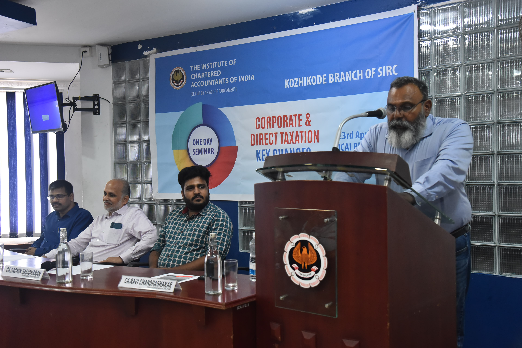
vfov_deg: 30.5
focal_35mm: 44
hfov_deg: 44.5
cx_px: 261
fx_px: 638
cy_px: 174
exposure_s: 1/100
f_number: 6.3
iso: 3200
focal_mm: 44
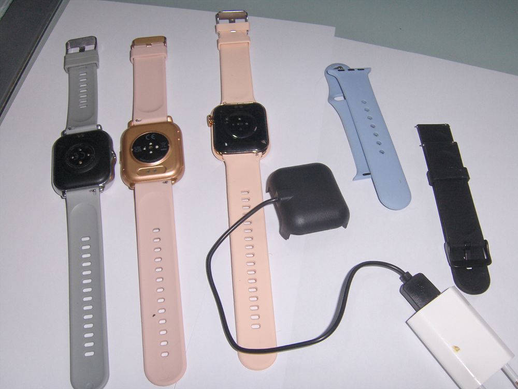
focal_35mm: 35
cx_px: 259
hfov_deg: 52.6
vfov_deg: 40.8
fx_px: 524
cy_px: 194
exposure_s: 1/174
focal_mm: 7.5
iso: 100
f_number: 5.5
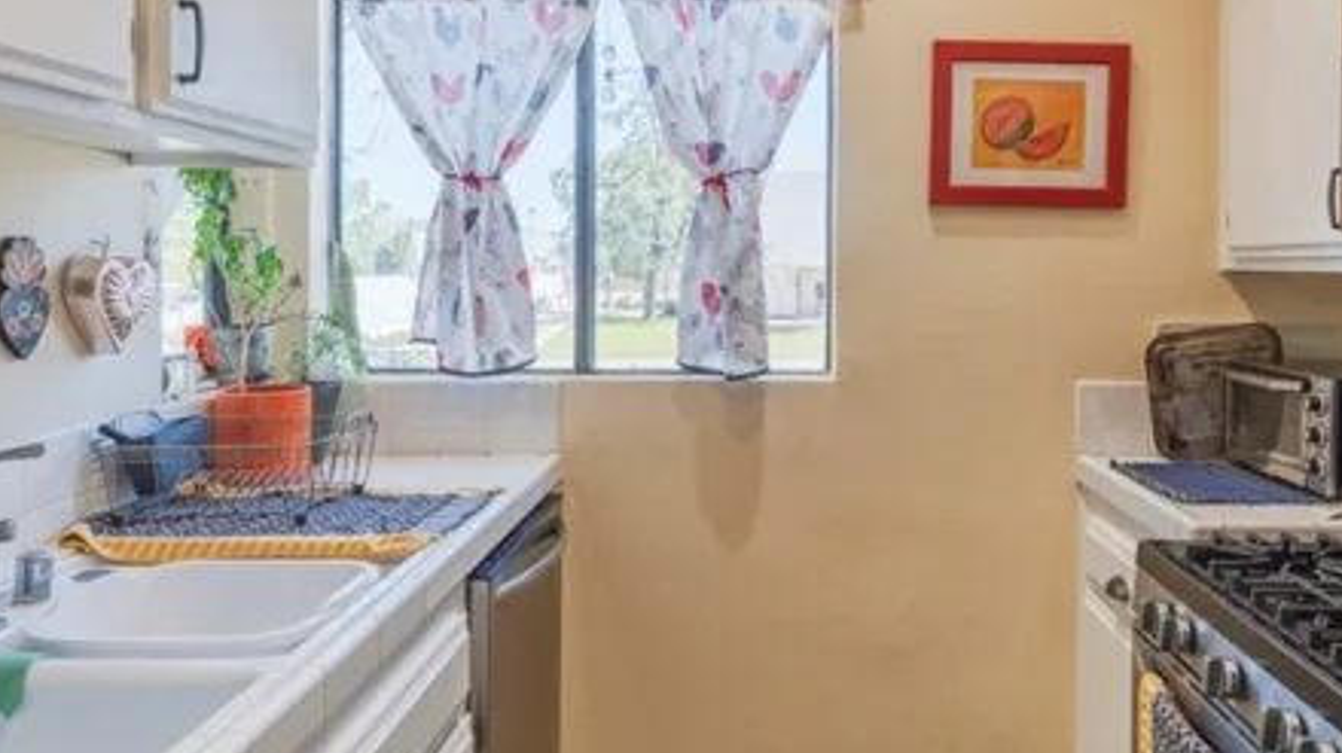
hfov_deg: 67.5
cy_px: 290
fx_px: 996
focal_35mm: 28
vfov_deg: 41.2
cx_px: 781
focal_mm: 14
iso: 100
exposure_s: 1/200
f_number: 7.1
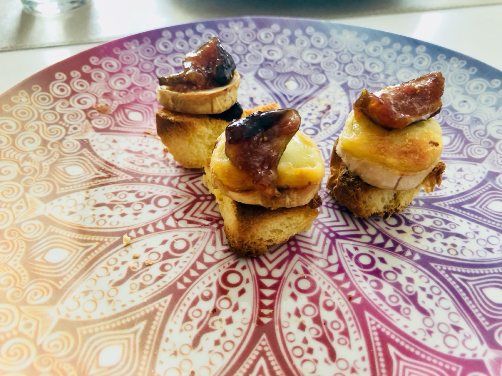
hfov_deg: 63.4
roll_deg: -2.0
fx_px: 406
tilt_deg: -42.9
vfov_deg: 49.7
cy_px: 188
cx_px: 251
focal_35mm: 28
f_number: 1.8
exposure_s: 1/30
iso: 40
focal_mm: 3.99
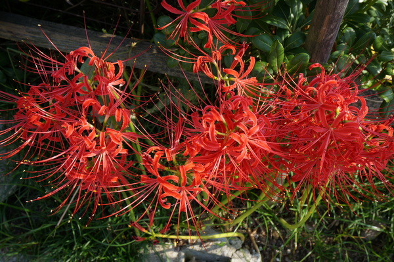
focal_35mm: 42
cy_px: 131
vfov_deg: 31.8
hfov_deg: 46.4
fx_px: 459
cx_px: 197
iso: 100
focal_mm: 28
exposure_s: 1/60
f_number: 9
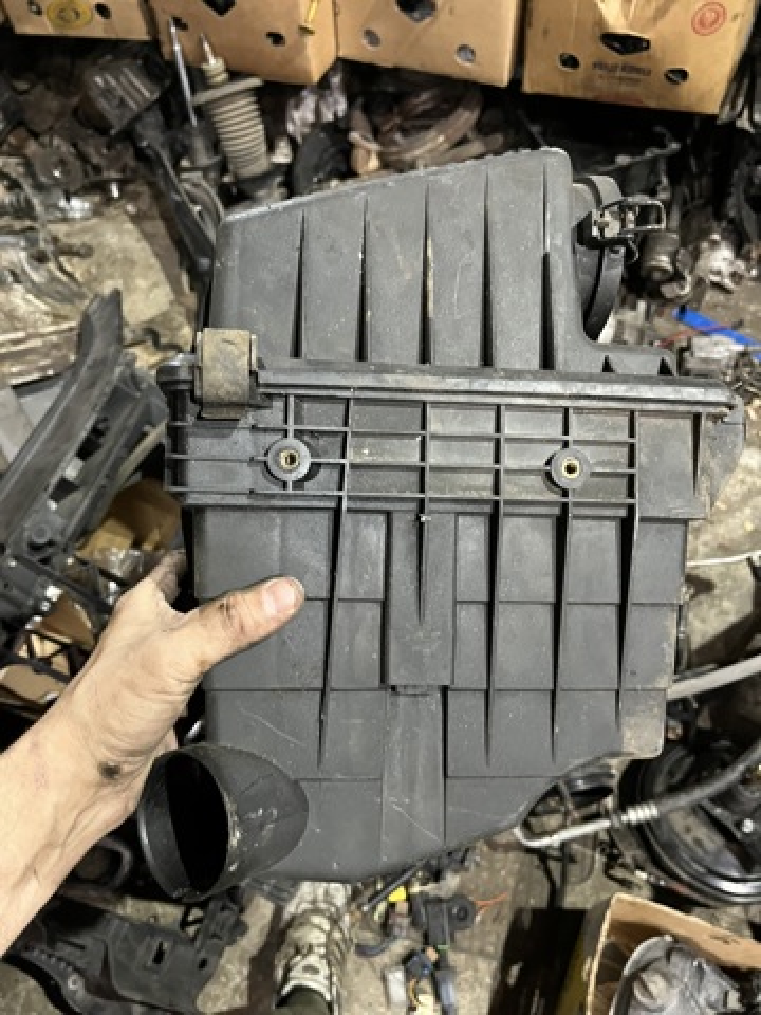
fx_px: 762
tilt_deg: -58.0
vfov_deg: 67.3
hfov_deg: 53.1
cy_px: 508
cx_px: 380
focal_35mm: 26
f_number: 1.6
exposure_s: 1/33
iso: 640
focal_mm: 5.1
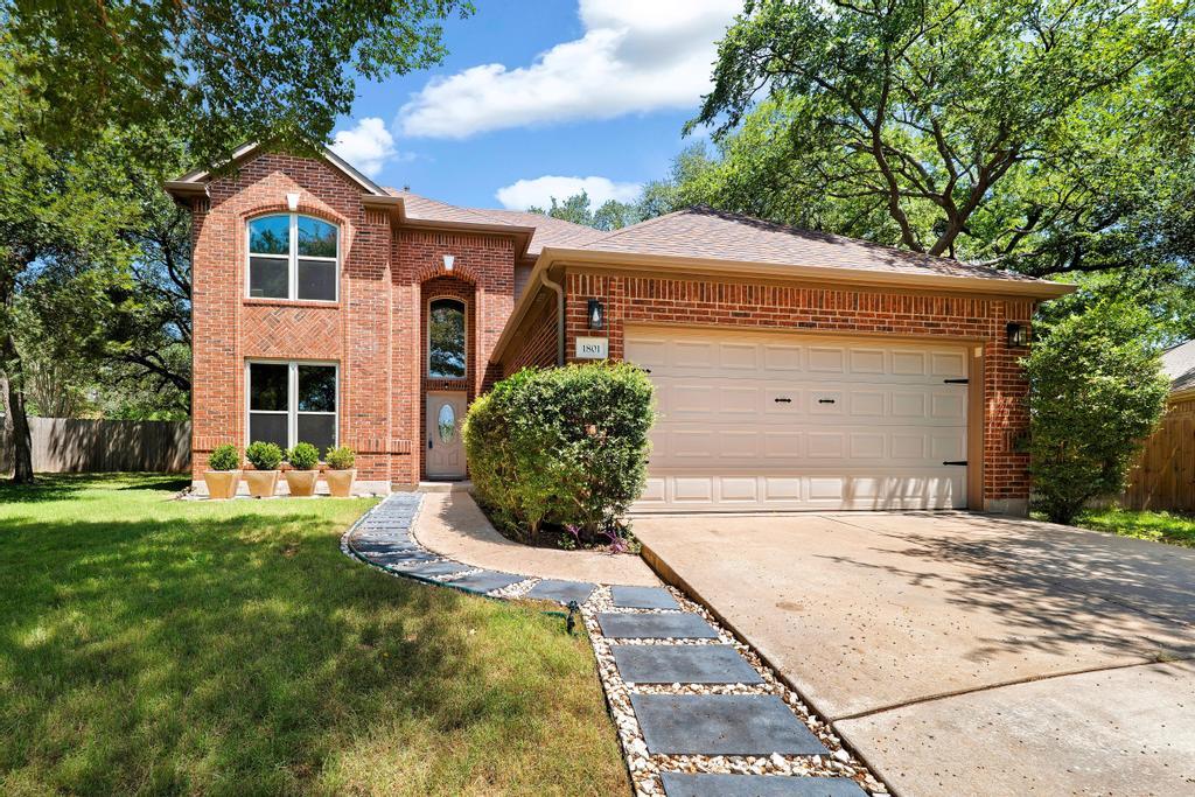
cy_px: 398
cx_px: 598
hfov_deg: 104.2
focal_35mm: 14
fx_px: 465
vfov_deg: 81.2
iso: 100
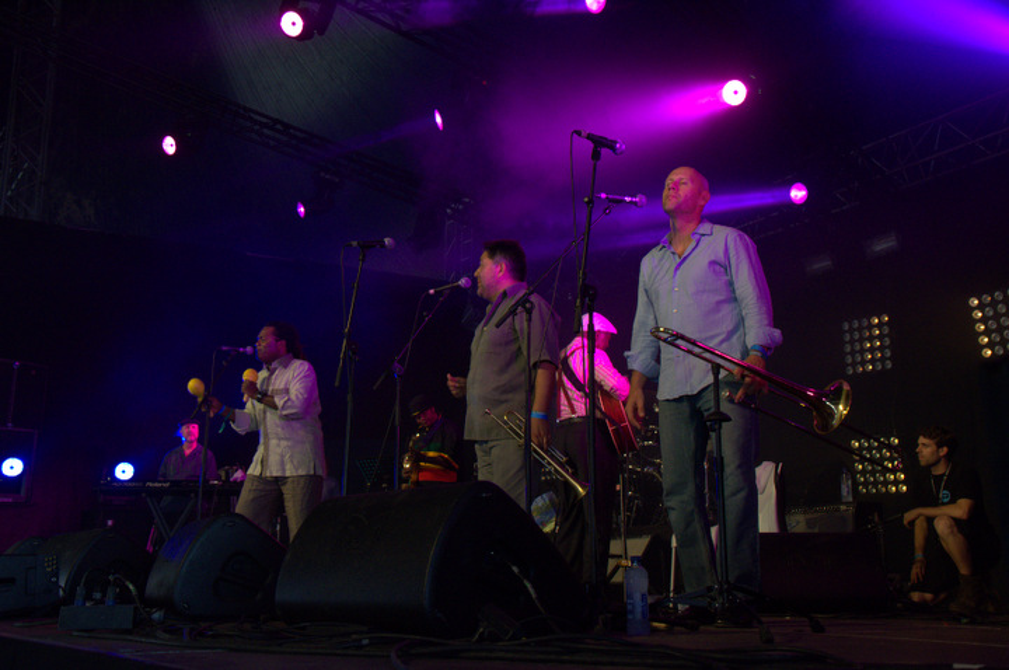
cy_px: 335
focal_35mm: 38
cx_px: 504
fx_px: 1050
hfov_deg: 51.3
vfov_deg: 35.4
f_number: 6.3
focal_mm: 25
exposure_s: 1/200
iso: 3200
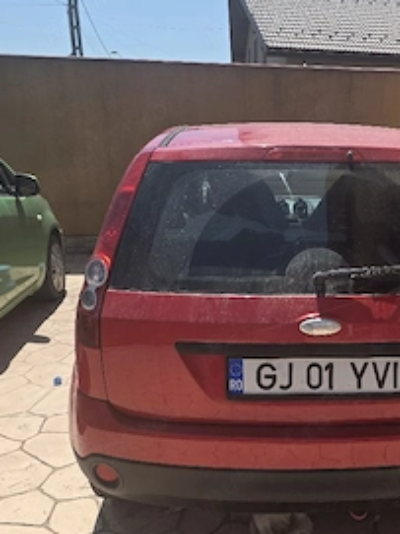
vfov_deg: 53.6
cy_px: 323
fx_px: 524
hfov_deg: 40.8
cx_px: 288
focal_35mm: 34
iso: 80
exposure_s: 1/10000
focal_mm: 6.3
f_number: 1.7
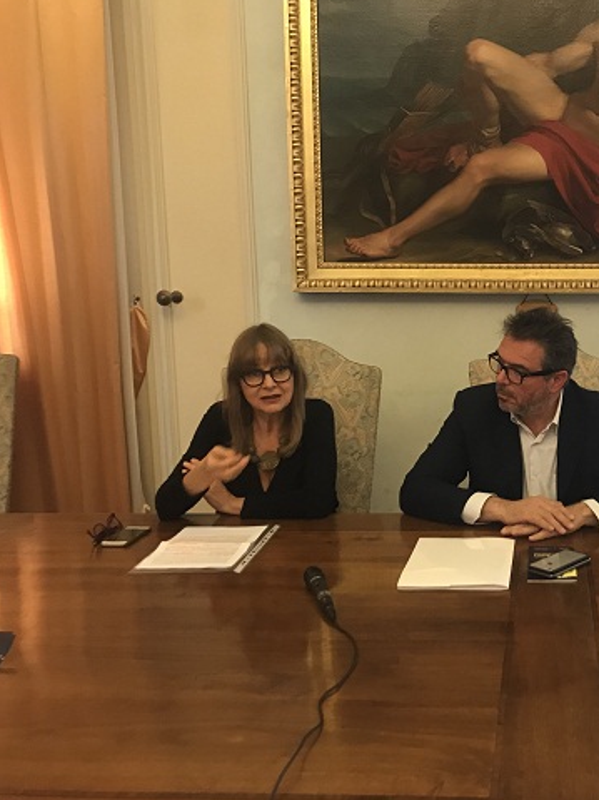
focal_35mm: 38
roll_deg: +0.9
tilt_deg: -6.9
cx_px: 512
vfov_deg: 49.0
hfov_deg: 35.9
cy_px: 398
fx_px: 877
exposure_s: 1/11
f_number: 1.8
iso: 100
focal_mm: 3.99
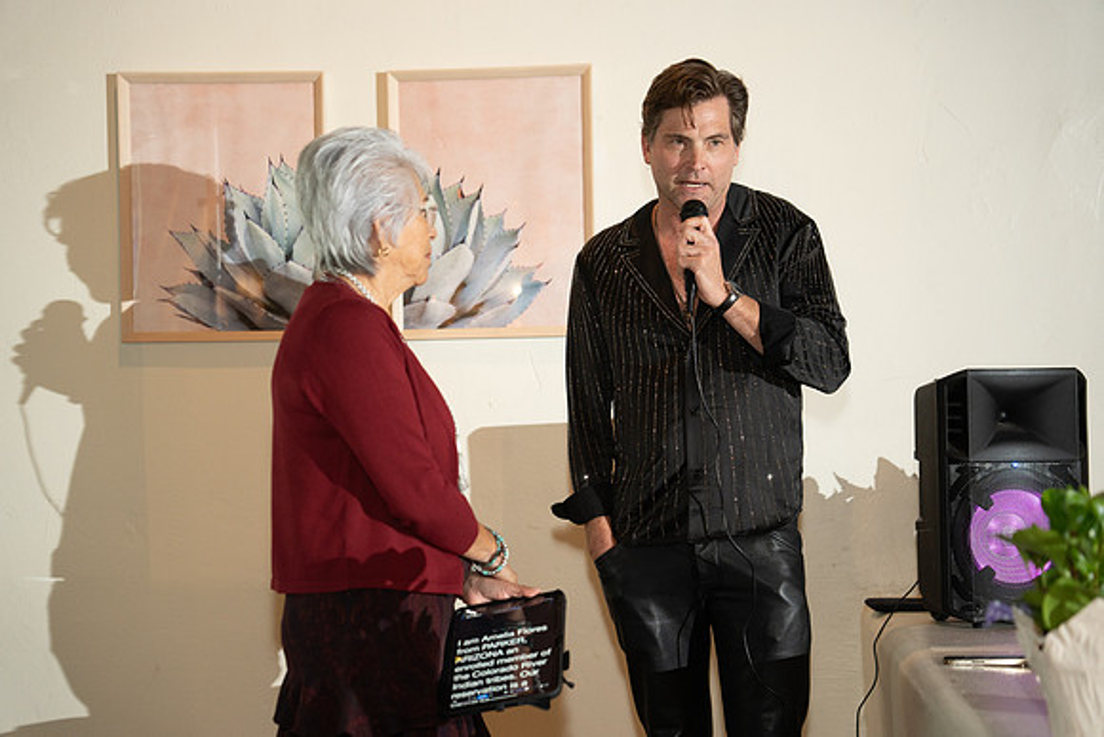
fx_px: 2012
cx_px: 552
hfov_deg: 30.7
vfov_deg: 20.7
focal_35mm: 66
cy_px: 368
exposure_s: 1/125
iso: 1600
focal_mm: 65.6
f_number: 2.8
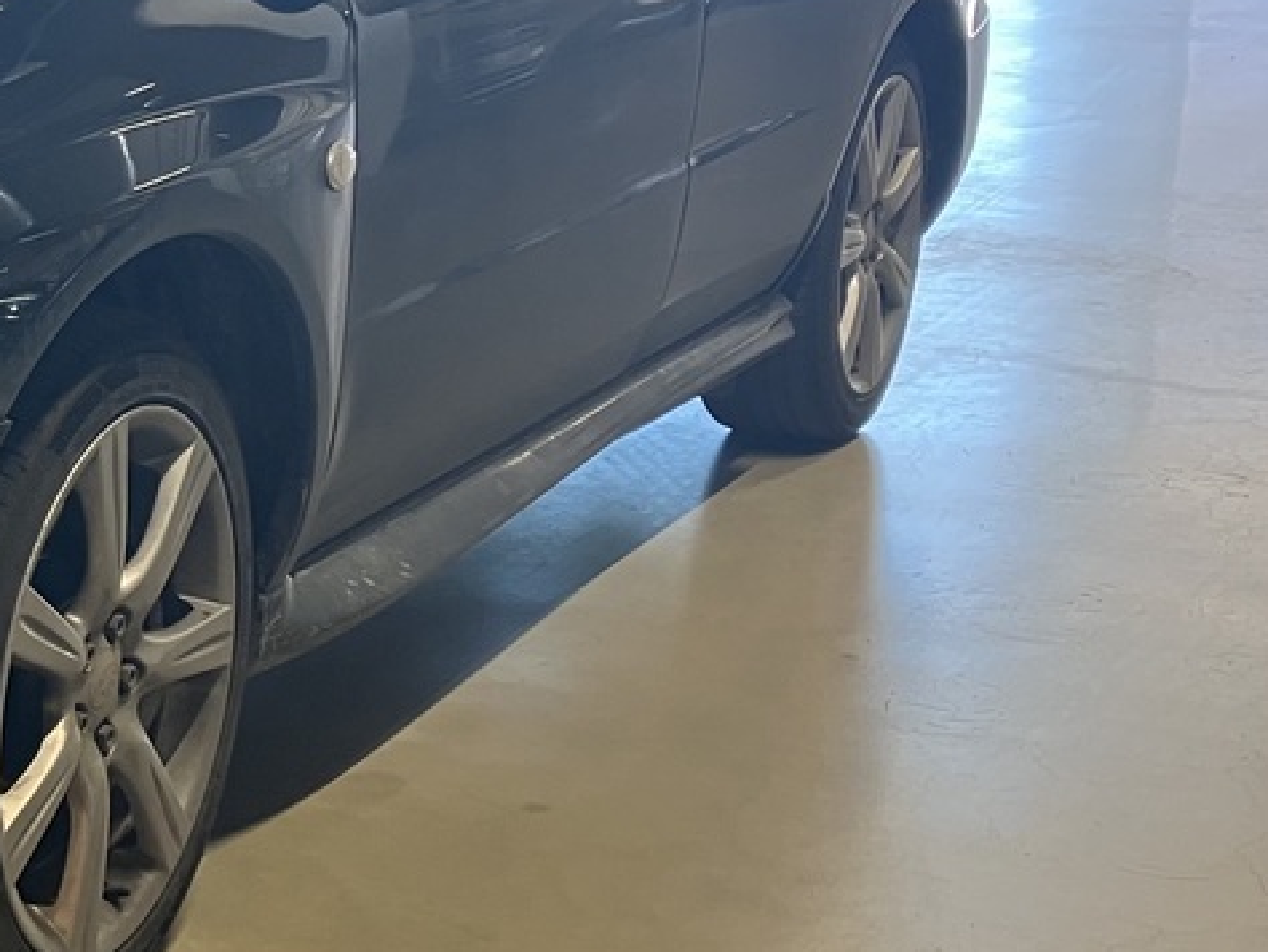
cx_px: -182
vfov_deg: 17.4
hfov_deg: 21.6
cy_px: 607
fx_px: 3115
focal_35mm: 85
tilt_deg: -15.0
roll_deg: -0.6
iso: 80
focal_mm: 3.99
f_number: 1.8
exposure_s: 1/77
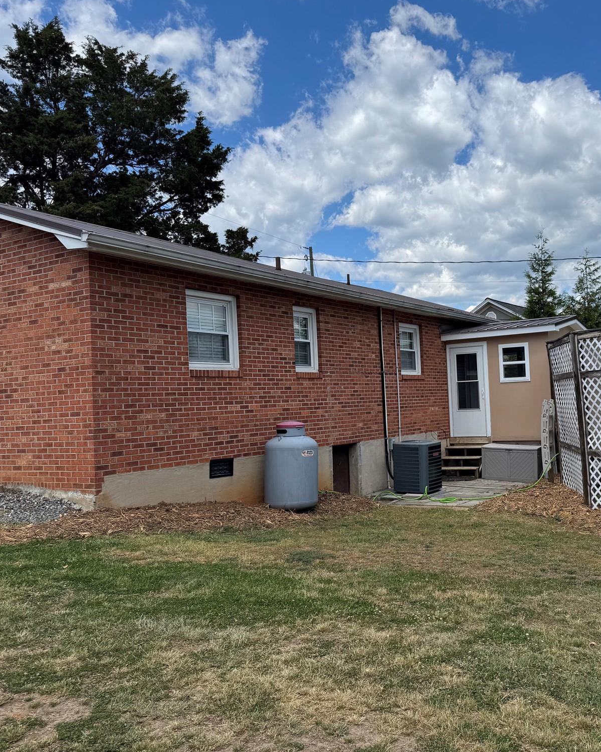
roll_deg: +2.0
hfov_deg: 44.8
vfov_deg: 55.7
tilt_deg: +2.3
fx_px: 712
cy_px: 375
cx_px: 421
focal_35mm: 32
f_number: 1.78
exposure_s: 1/5348
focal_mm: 6.76
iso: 80
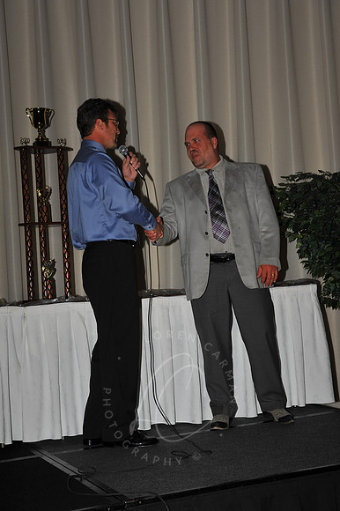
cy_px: 256
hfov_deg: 22.6
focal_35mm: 60
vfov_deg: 33.4
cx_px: 170
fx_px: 851
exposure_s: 1/250
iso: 250
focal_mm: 60
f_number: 8
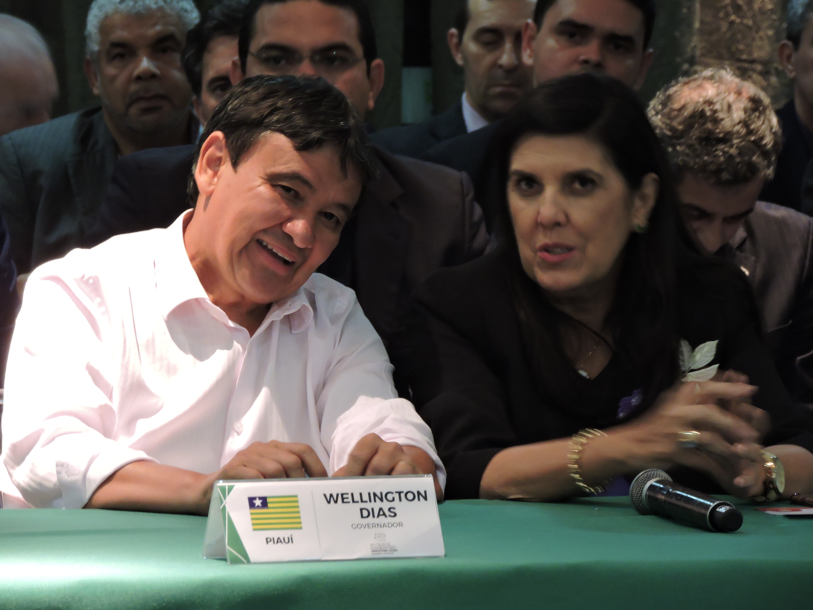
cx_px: 406
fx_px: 7633
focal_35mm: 325
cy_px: 305
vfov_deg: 4.6
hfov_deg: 6.1
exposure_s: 1/8
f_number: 4.8
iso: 800
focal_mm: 58
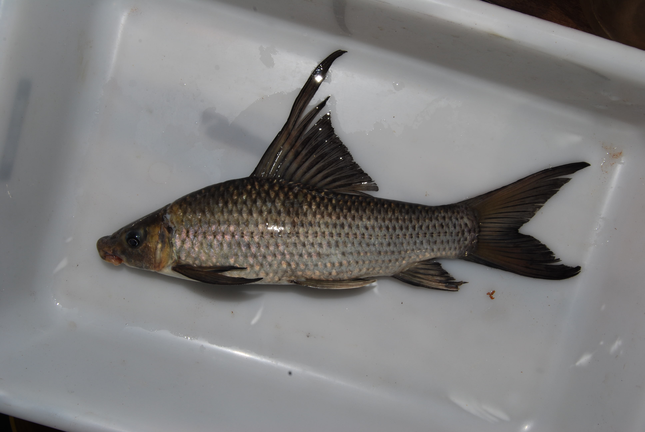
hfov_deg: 49.5
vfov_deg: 34.3
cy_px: 216
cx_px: 322
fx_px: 700
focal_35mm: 39
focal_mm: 26
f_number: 18
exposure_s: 1/100
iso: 100
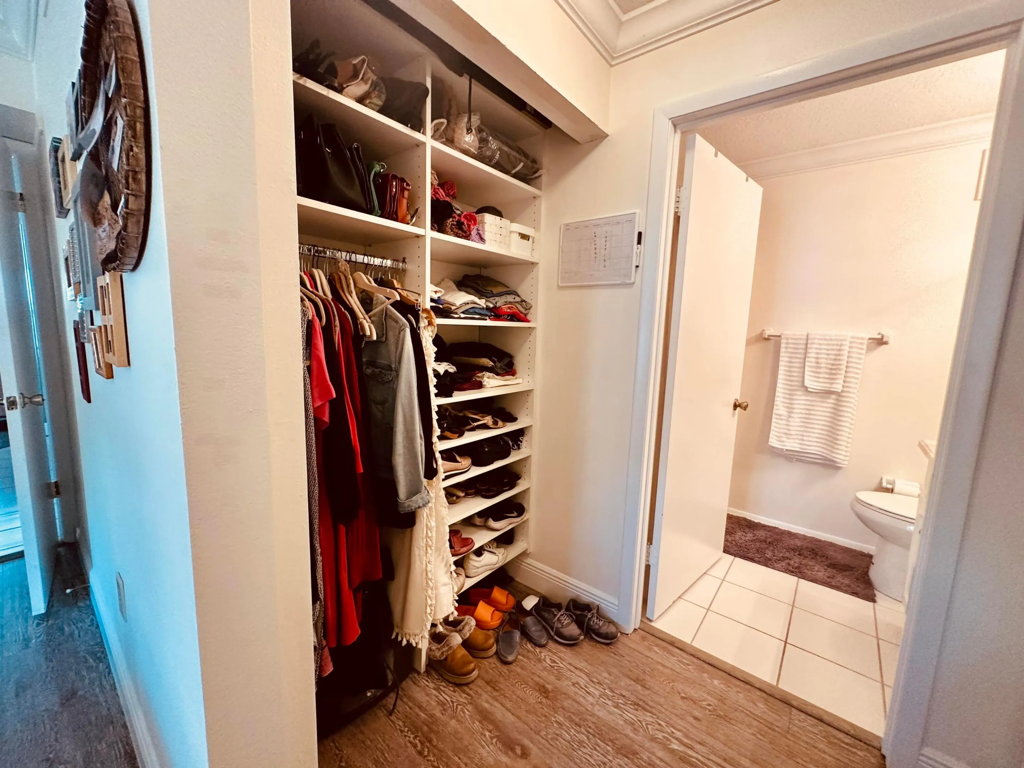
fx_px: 414
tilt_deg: -7.1
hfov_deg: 102.1
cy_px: 384
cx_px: 512
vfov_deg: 85.7
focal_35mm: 14
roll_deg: -1.1
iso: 250
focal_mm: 2.22
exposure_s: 1/60
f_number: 2.2
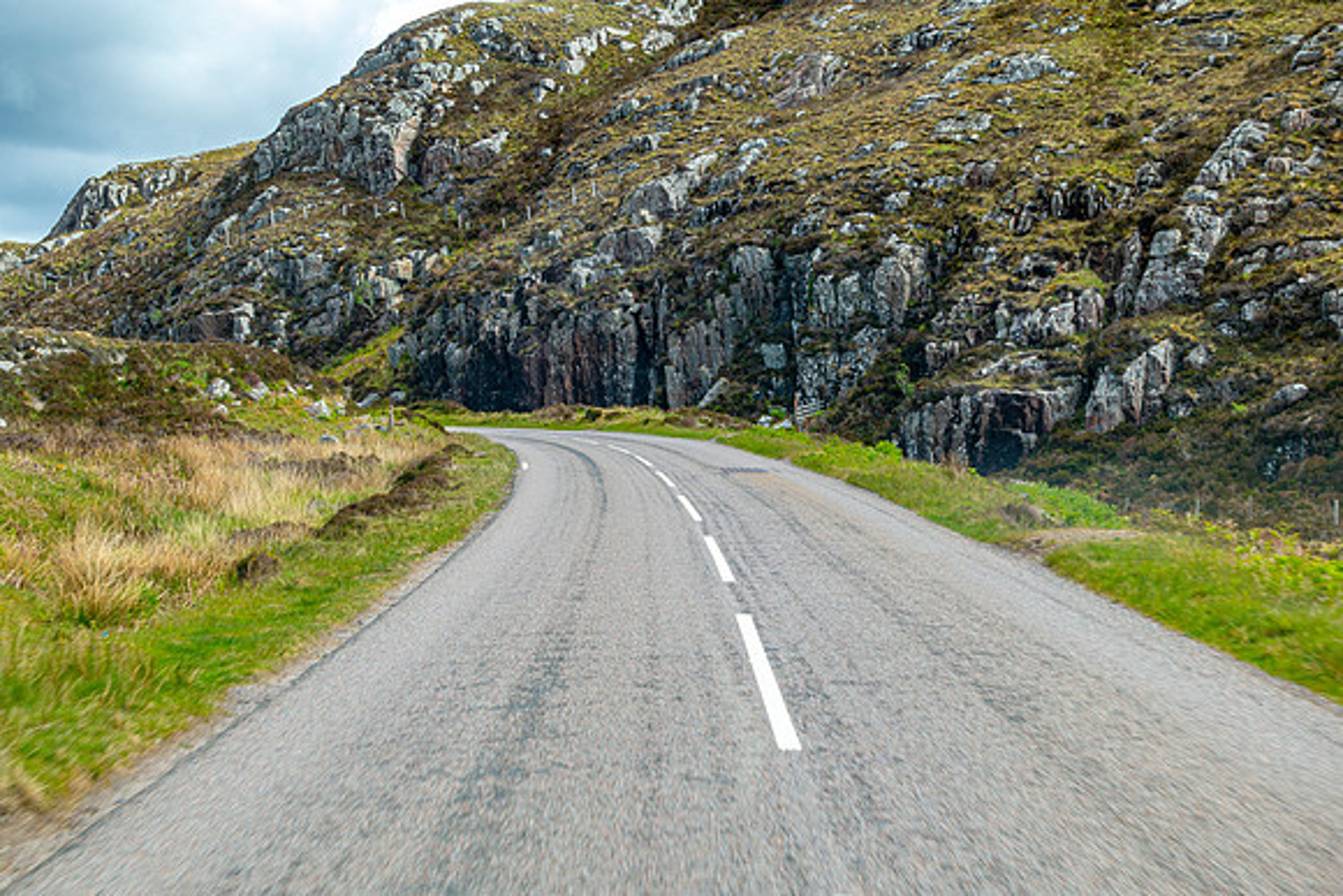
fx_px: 2127
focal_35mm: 57
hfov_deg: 35.0
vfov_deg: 23.8
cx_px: 672
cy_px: 448
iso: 125
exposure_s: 1/160
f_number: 7.1
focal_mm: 21.01
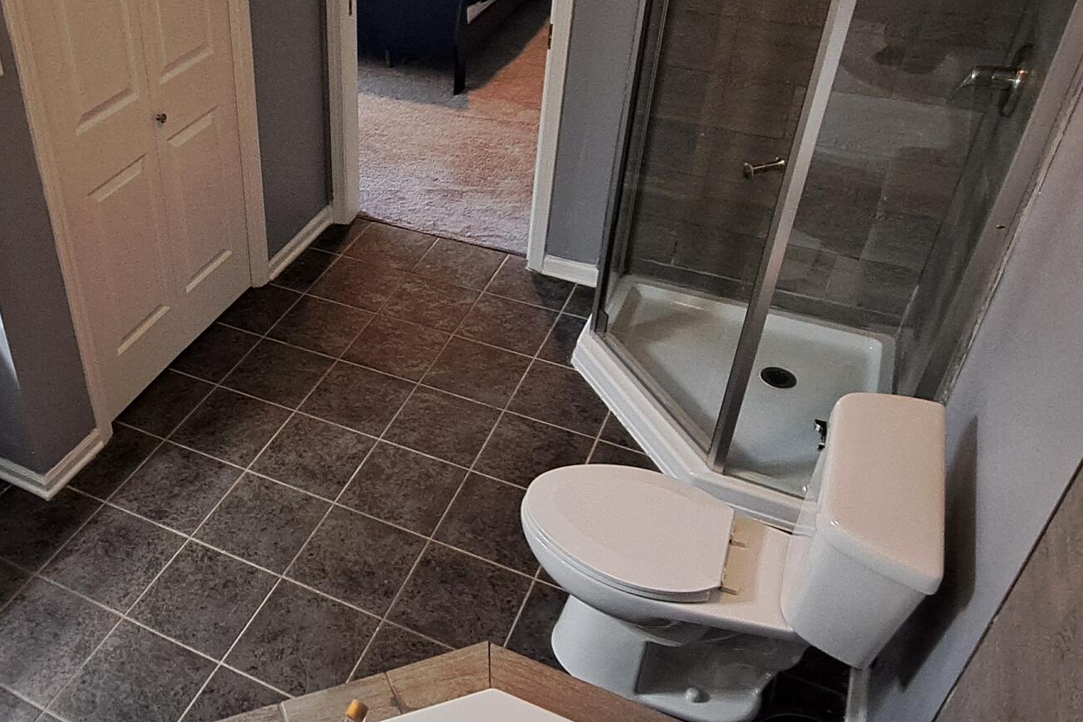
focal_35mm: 31
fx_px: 933
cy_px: 319
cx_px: 316
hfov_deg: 58.2
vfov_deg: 42.3
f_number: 2.2
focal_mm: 1.74
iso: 125
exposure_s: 1/40
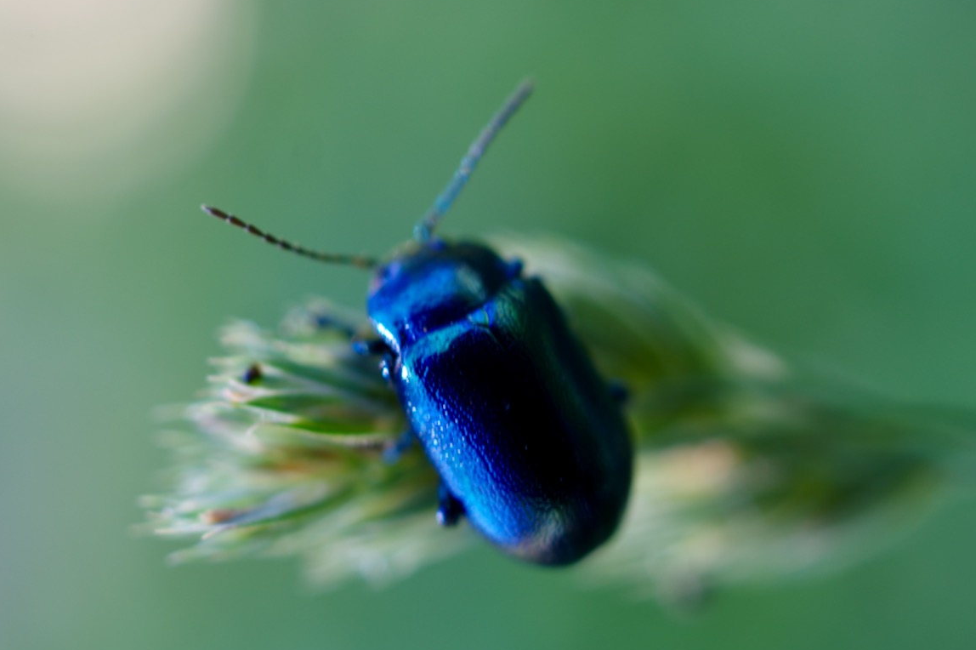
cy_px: 336
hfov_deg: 34.5
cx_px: 474
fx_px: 1571
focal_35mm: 58
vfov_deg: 23.4
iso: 100
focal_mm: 35
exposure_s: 1/40
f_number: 3.5
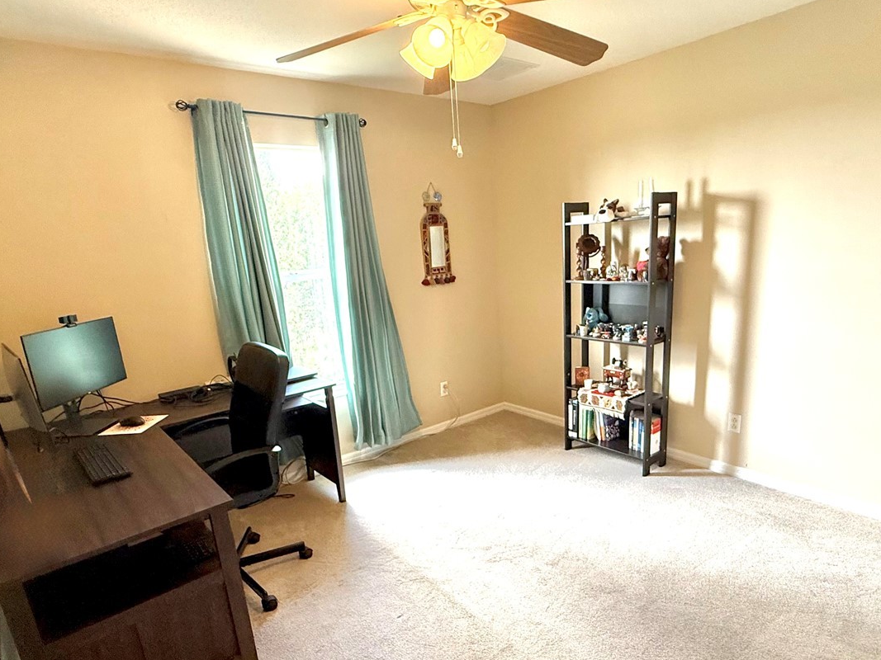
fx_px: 534
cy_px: 381
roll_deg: +4.0
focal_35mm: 21
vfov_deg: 63.1
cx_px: 465
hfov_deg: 78.9
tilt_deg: -14.8
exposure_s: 1/120
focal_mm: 2.22
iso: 320
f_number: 2.2
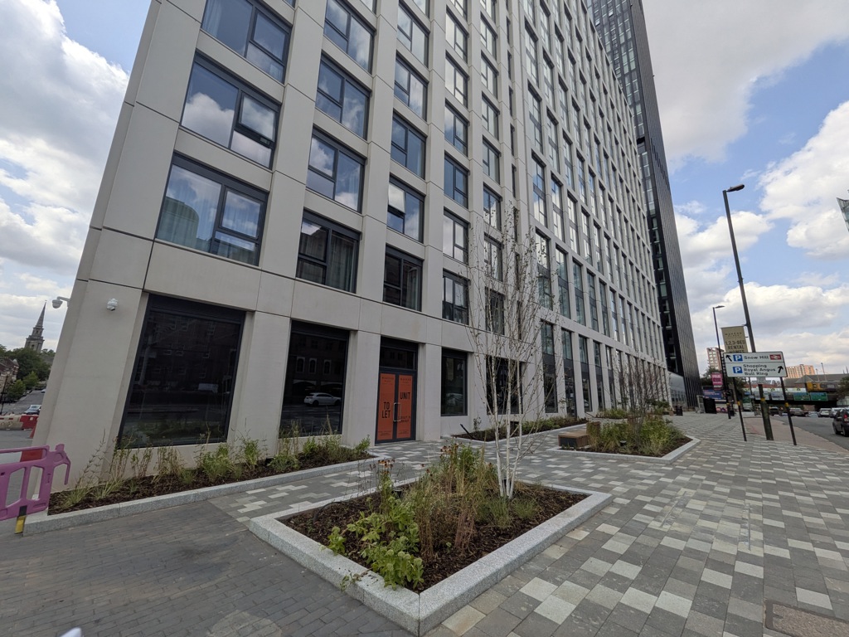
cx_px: 424
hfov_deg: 102.1
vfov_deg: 85.7
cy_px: 318
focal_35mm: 14
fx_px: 343
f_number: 2.2
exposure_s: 1/1689
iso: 51
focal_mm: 1.85
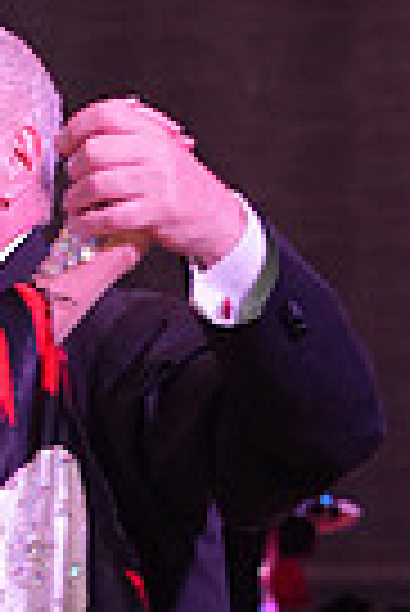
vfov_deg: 6.3
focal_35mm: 319
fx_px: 5435
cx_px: -336
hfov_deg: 4.3
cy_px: 1022
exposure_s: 1/250
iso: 2000
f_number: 5.6
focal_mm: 75
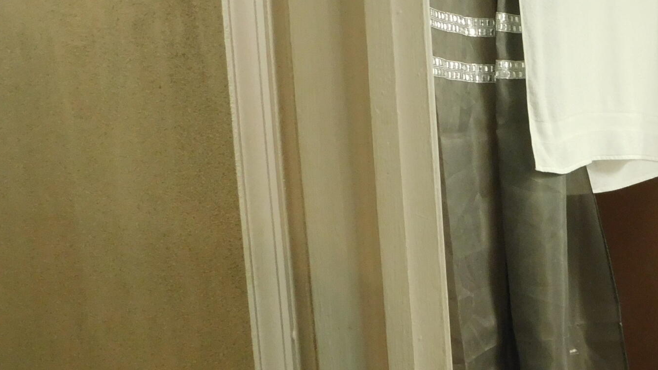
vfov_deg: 21.4
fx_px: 977
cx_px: 722
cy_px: 220
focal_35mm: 56
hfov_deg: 32.7
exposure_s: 1/30
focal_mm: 4
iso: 400
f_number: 3
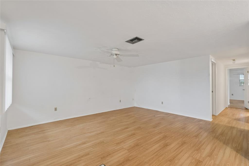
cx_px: 124
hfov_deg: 100.4
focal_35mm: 15
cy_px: 83
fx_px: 104
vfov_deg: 77.3
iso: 100
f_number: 7.1
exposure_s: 1.3
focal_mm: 10
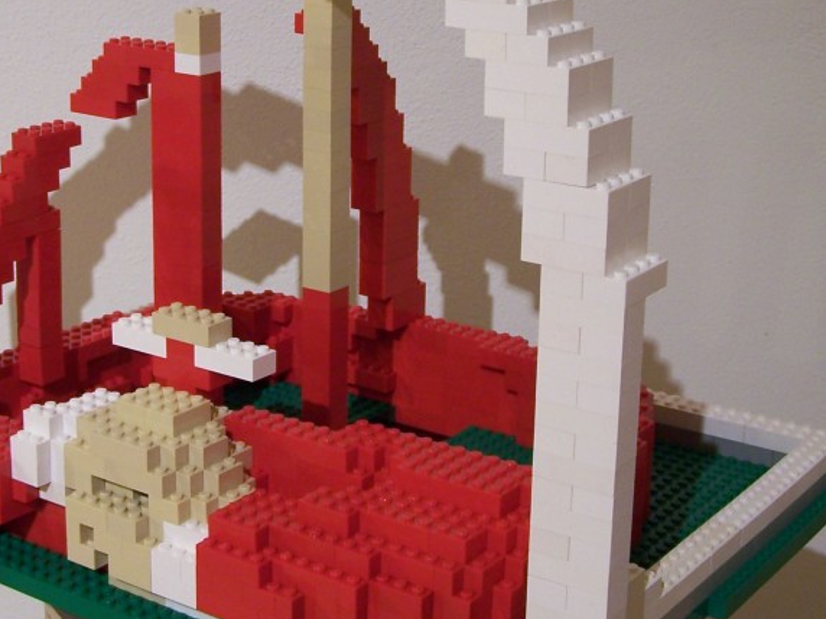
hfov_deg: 28.5
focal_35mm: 68
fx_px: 1623
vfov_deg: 21.5
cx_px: 345
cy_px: 202
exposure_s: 1/3
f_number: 2.8
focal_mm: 6.3
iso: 80
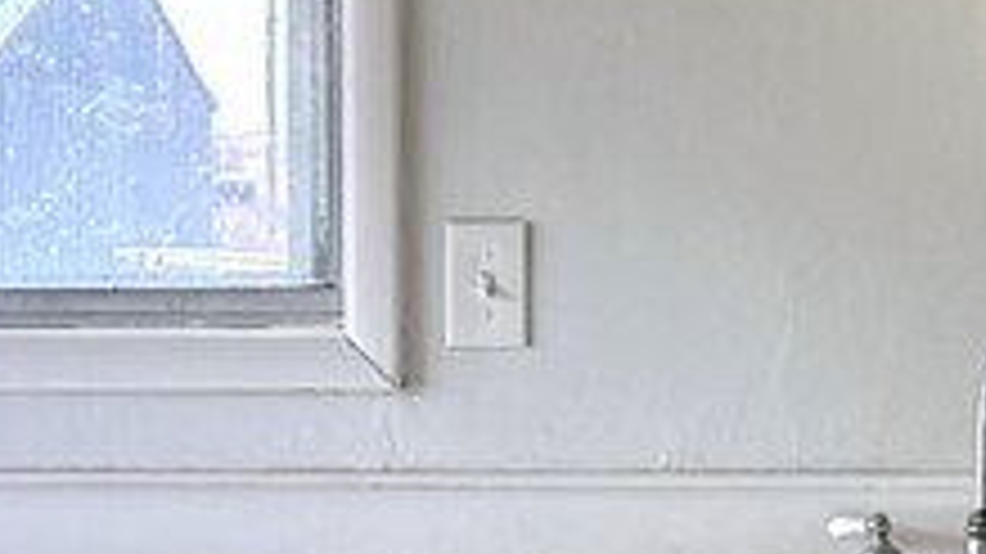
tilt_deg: -1.0
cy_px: 261
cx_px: 1180
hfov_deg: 11.1
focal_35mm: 191
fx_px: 4992
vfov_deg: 6.3
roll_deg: +0.1
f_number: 1.78
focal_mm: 6.76
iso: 100
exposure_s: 1/278
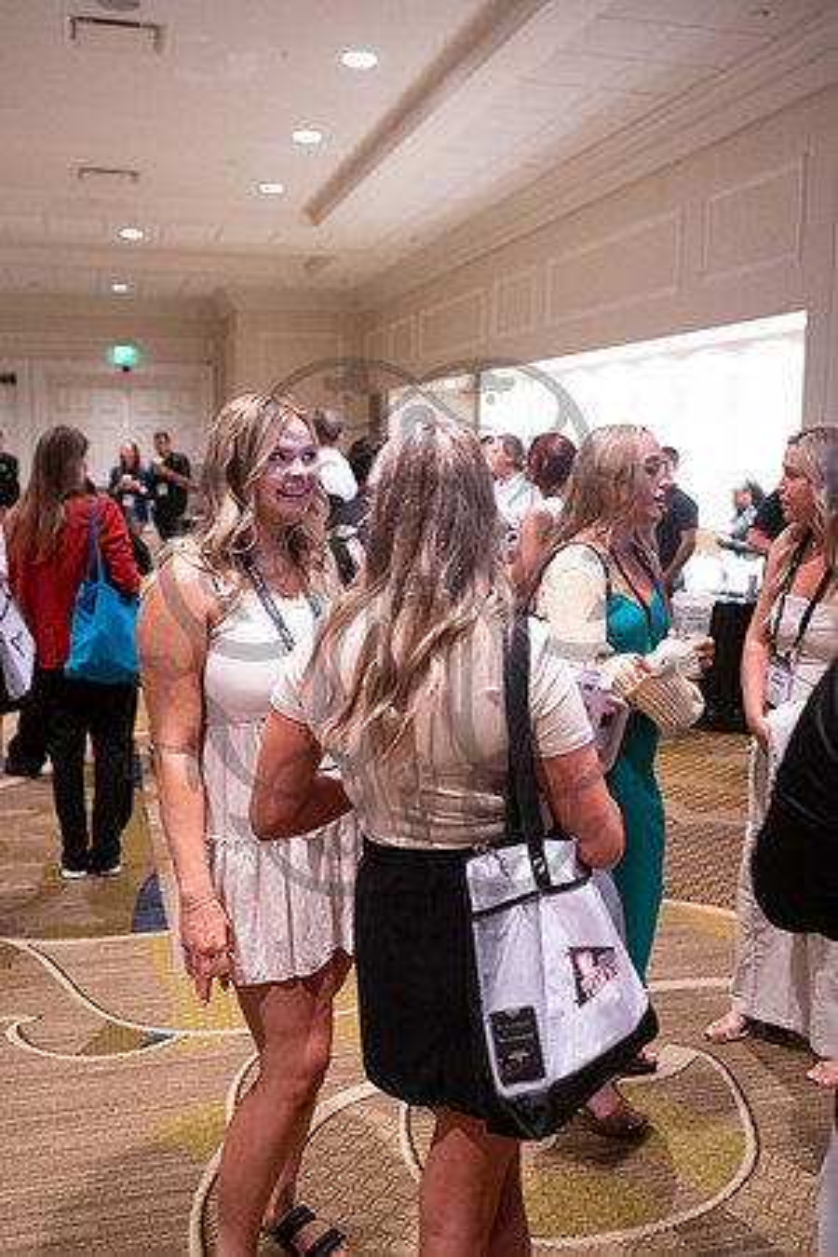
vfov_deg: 54.4
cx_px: 419
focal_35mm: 35
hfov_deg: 37.9
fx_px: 1222
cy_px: 628
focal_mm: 35
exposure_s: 1/100
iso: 4000
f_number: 2.8
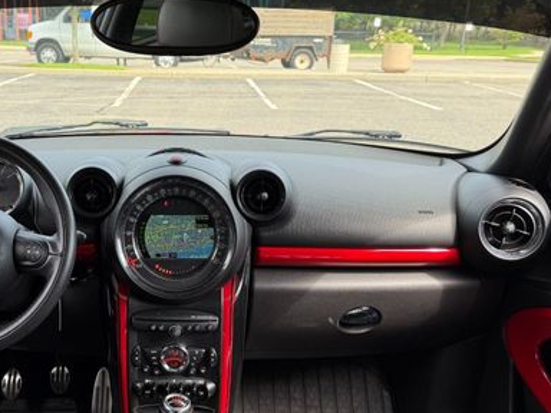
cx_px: 178
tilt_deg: -18.3
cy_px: 235
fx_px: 637
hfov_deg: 46.0
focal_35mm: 40
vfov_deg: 35.9
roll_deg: -1.0
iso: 80
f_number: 1.78
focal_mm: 6.76
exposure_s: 1/532
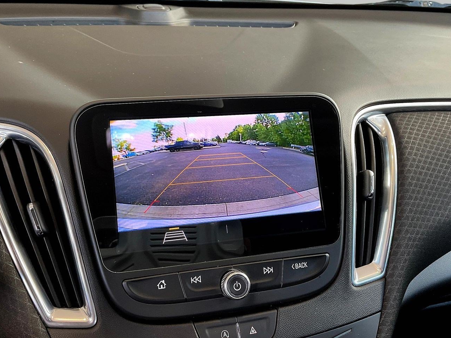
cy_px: 164
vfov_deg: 39.7
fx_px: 469
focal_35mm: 36
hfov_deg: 51.3
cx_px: 233
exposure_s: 1/66
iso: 64
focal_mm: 3
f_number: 1.8
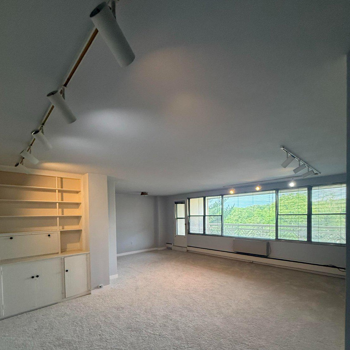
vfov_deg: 82.1
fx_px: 194
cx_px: 178
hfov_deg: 84.0
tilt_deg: -1.1
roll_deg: +0.3
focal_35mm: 17
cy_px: 222
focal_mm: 2.22
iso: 400
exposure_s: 1/120
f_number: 2.2
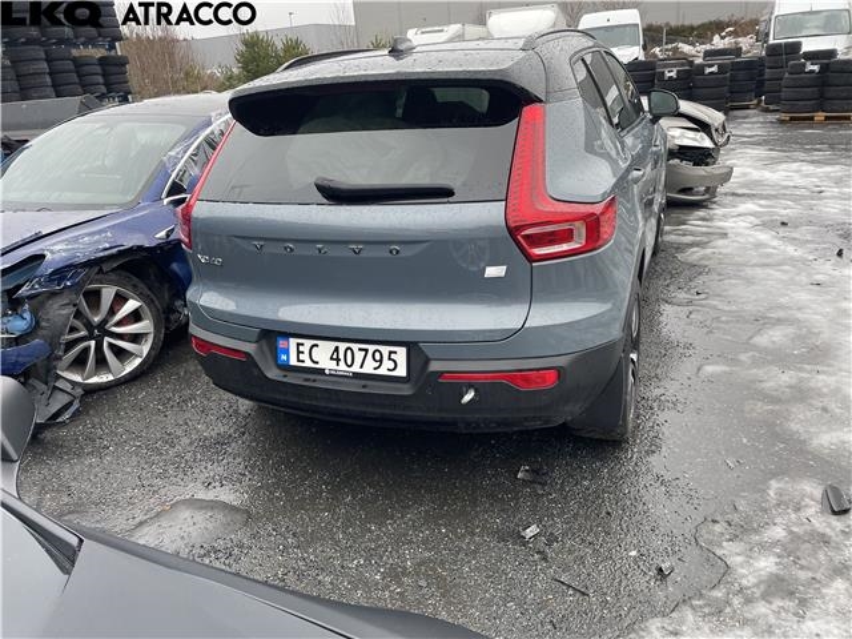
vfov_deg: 53.1
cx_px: 426
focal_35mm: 26
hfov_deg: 67.3
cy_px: 320
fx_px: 640
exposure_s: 1/121
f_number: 1.6
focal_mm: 4.2
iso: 64
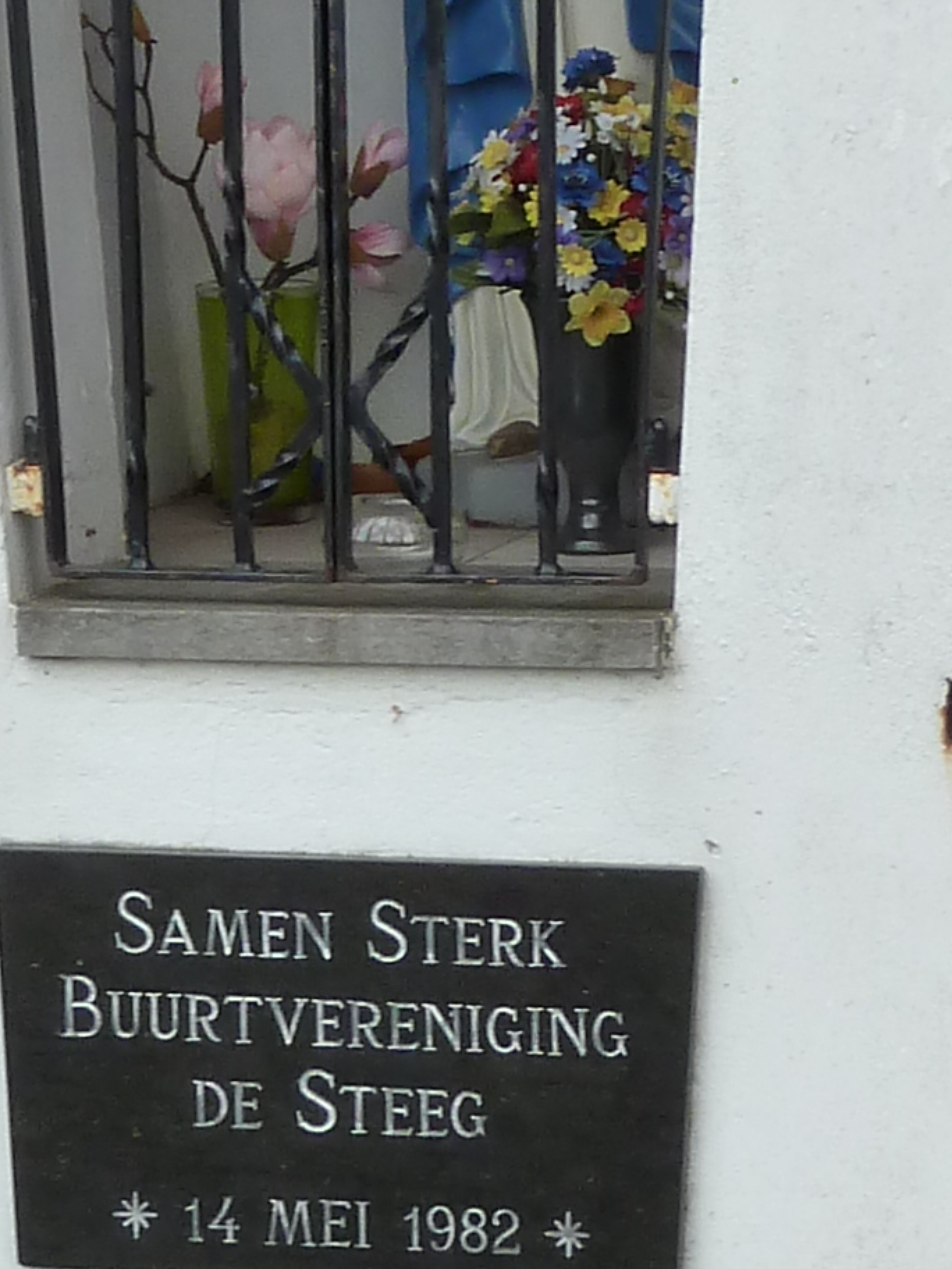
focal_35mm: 193
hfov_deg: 7.7
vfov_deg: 10.2
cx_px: 278
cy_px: 11
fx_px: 7077
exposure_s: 1/50
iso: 125
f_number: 3.7
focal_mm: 7.3
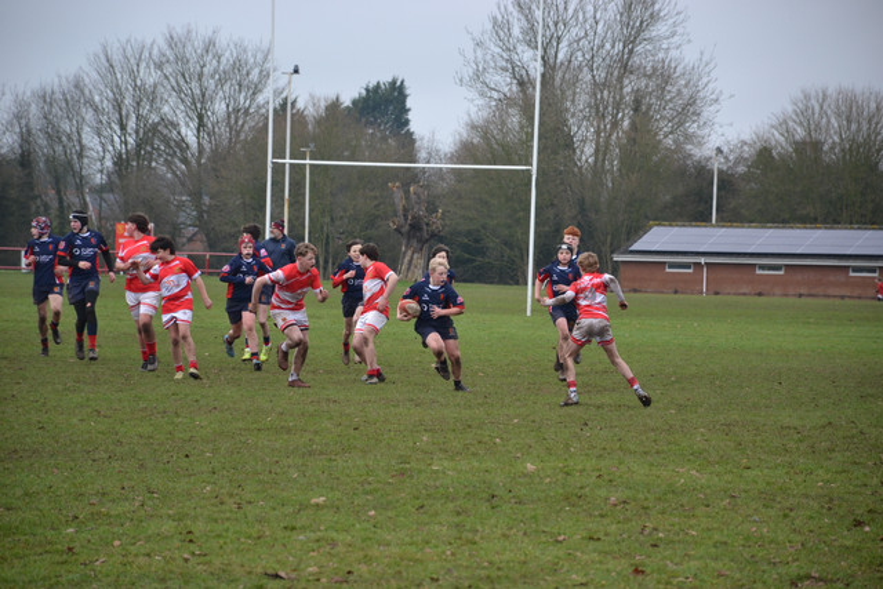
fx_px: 5152
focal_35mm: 210
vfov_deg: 6.5
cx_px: 442
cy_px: 294
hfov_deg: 9.8
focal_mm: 140
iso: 500
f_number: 5.6
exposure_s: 1/500
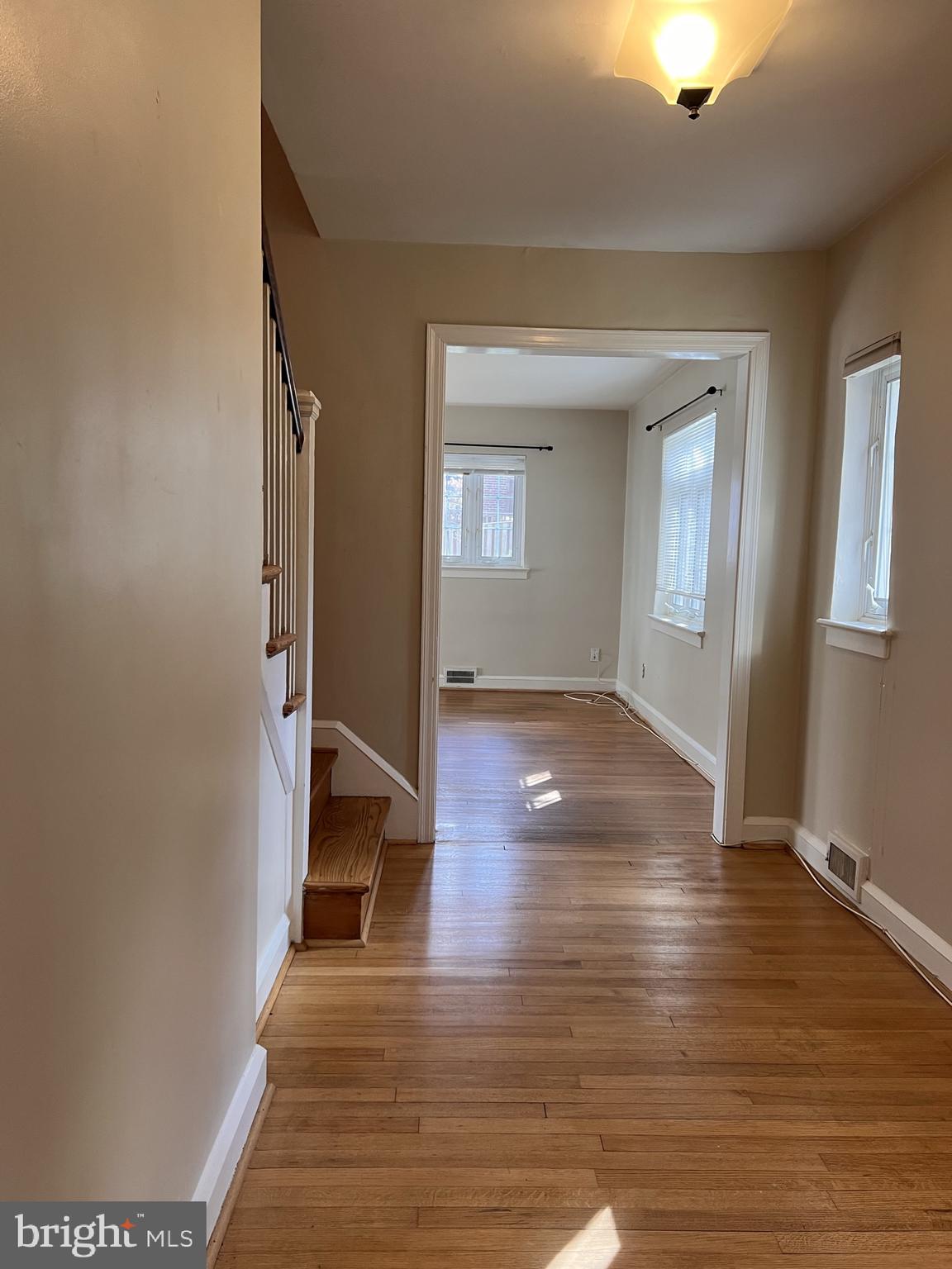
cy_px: 634
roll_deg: -1.6
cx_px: 476
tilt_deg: -5.3
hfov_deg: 53.1
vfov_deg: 67.3
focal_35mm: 26
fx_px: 953
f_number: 1.5
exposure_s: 1/60
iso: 80
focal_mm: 5.7
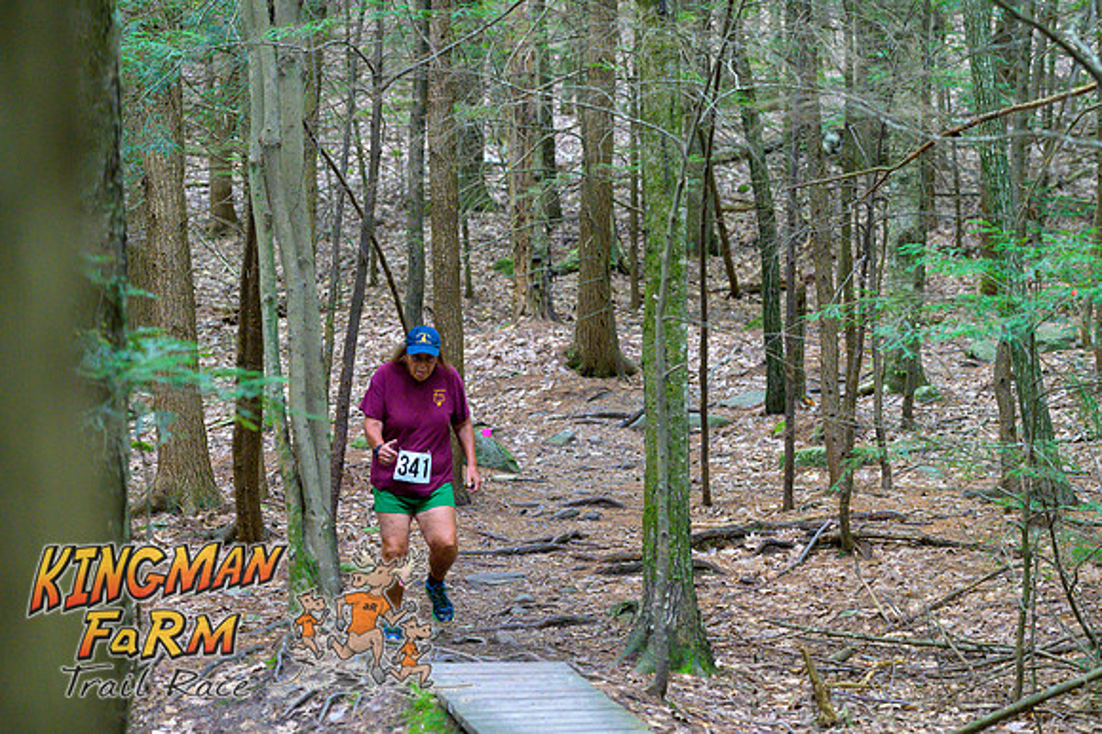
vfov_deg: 13.7
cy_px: 367
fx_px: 3059
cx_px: 551
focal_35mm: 100
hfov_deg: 20.4
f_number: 4
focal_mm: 100
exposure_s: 1/320
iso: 8000
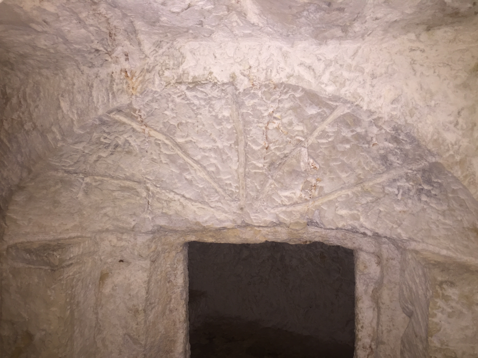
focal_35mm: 29
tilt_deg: +1.0
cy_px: 179
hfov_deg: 61.7
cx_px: 239
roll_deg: -2.1
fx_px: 400
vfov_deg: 48.2
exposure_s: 1/17
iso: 50
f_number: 2.2
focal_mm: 4.15
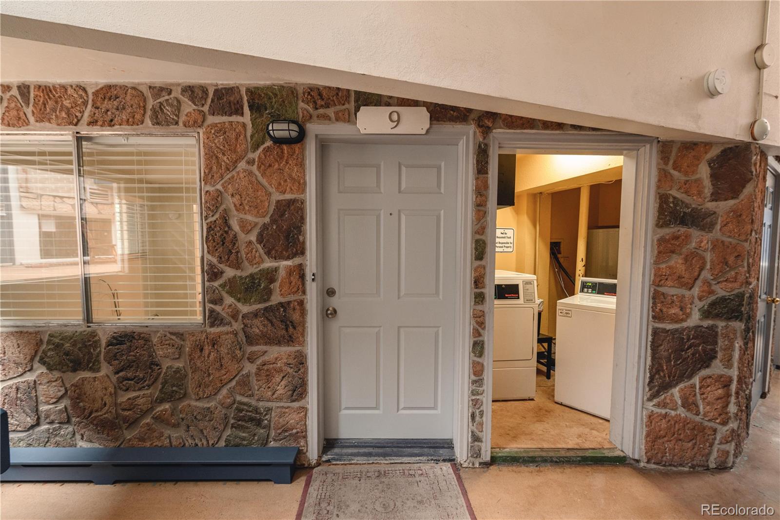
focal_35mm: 14
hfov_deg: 104.3
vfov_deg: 81.2
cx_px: 390
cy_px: 260
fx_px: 303
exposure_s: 1/15
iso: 2000
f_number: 8
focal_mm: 14
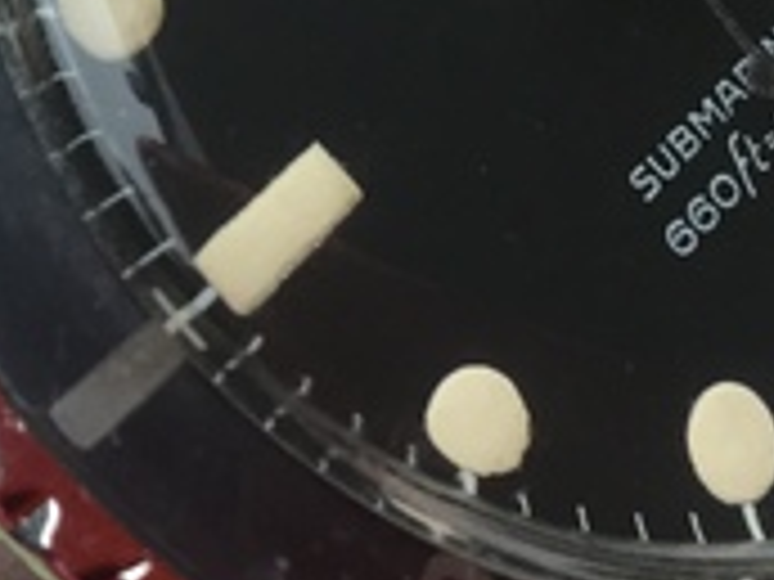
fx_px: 3220
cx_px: 130
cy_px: 162
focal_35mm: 144
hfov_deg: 13.6
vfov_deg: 10.3
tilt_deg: -49.6
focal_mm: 3.3
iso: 32
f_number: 2.4
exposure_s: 1/33
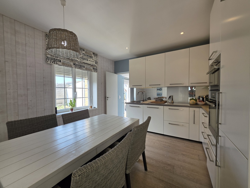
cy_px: 94
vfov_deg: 89.9
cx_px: 125
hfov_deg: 106.2
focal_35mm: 13
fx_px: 94
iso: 32
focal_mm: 2.2
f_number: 1.9
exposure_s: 1/100
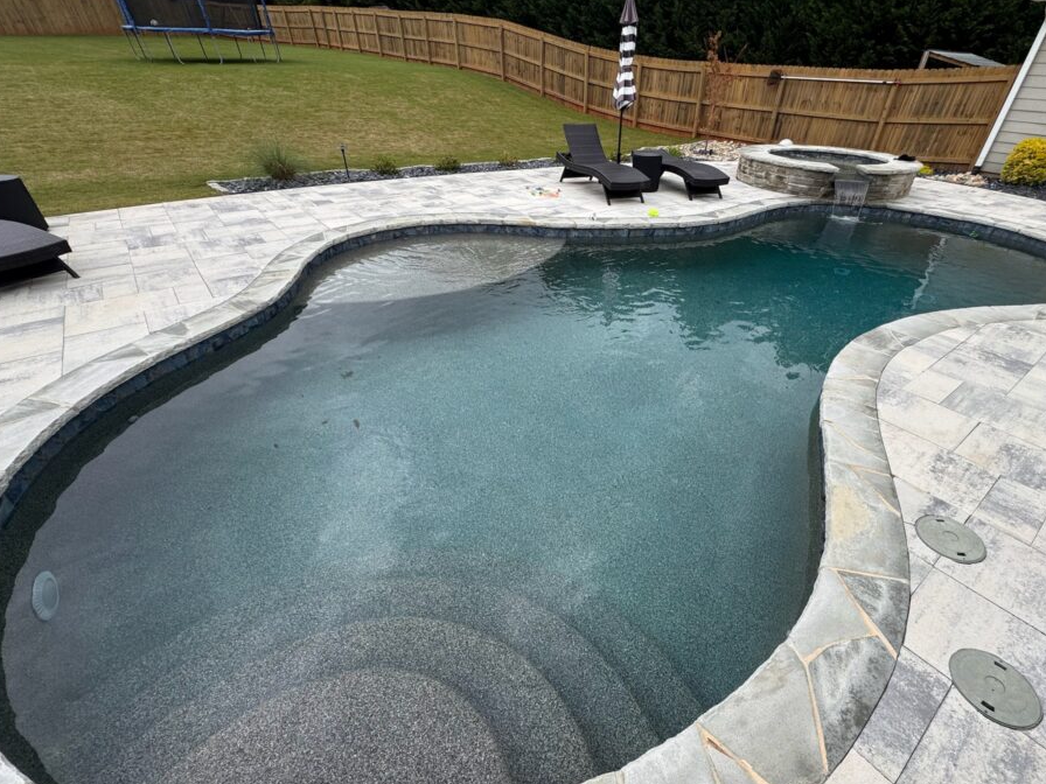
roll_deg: -2.5
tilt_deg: -37.1
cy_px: 436
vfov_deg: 77.8
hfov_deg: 94.1
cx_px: 584
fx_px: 483
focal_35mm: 16
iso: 40
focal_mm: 2.22
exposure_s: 1/687
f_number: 2.2
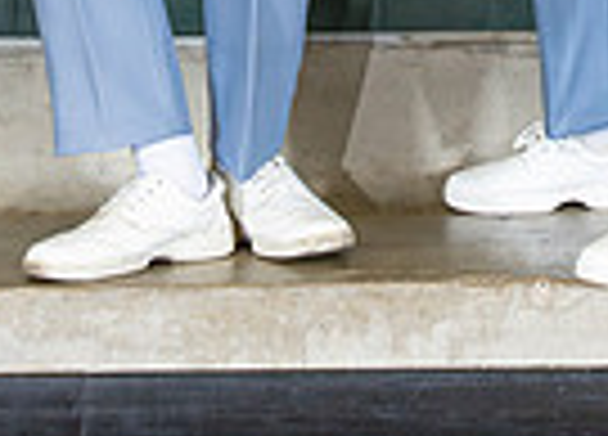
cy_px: -616
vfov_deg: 4.5
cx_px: 581
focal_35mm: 313
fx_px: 5416
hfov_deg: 6.4
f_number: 5
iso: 1000
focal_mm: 51.6
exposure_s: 1/400
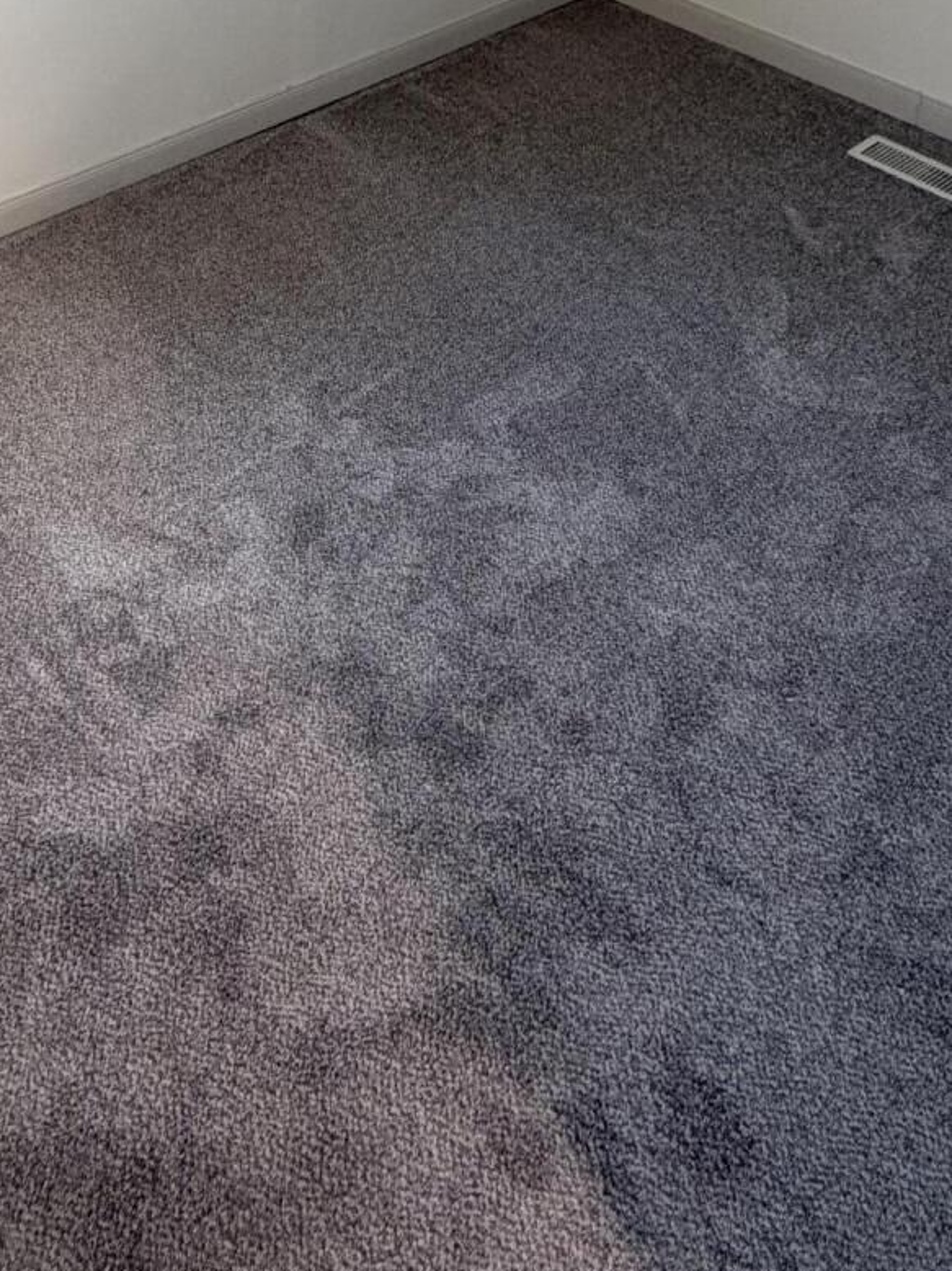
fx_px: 1321
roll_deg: +2.4
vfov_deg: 43.9
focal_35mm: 36
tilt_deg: -24.7
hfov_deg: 39.1
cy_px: 2
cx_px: 299
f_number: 2.2
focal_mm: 2.22
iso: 320
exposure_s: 1/60
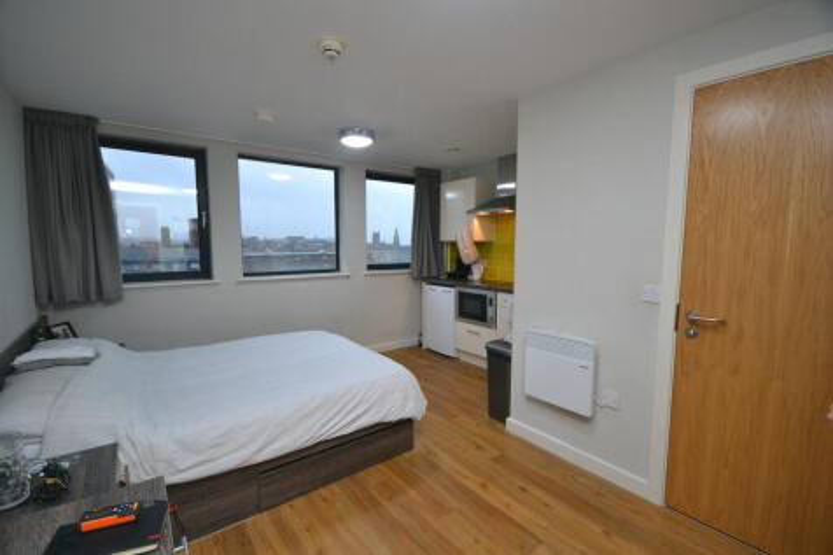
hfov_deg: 100.4
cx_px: 416
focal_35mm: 15
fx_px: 347
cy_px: 278
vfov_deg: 77.3
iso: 720
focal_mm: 10
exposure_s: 1/60
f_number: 4
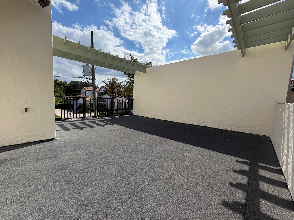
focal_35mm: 14
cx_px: 147
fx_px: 119
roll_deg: -2.4
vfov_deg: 85.7
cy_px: 110
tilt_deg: -5.4
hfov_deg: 102.1
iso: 20
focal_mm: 2.22
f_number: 2.2
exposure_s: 1/1189
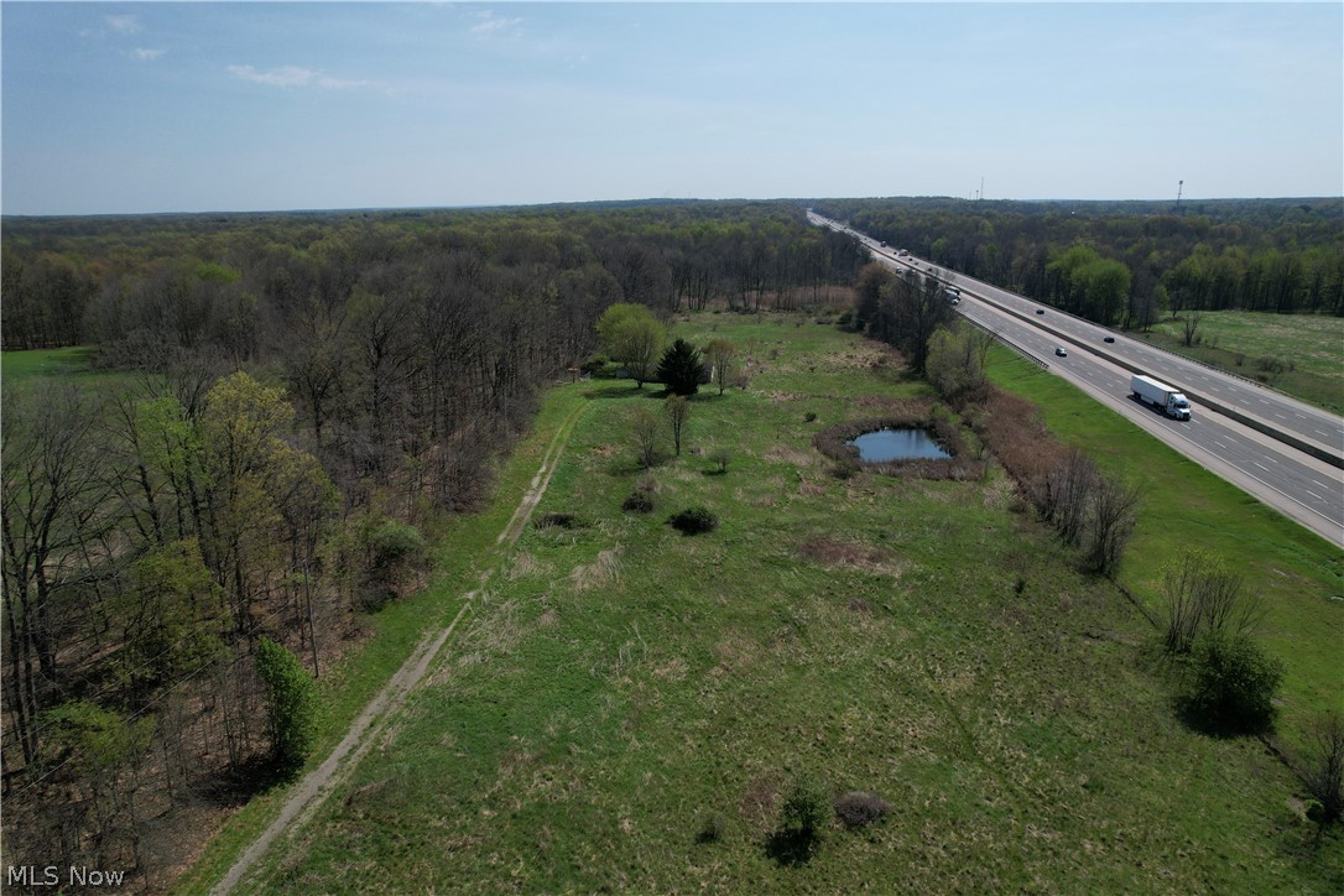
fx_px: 821
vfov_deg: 57.2
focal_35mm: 22
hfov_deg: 78.6
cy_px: 448
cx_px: 672
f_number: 2.8
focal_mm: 8.38
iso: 100
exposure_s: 1/3200
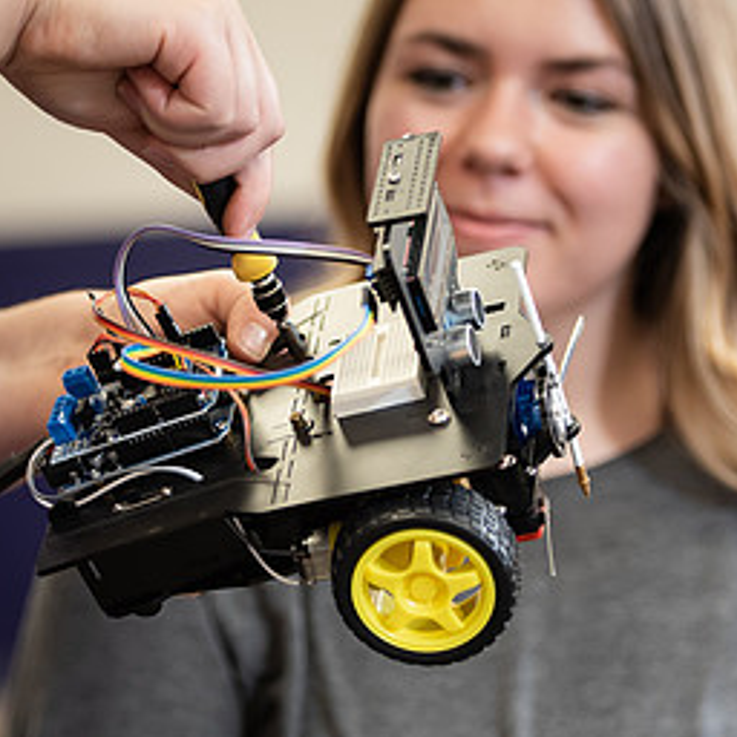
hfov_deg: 11.1
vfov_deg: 11.1
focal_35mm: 158
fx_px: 3806
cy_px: 347
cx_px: 317
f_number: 2.8
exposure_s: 1/160
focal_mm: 82
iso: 1000
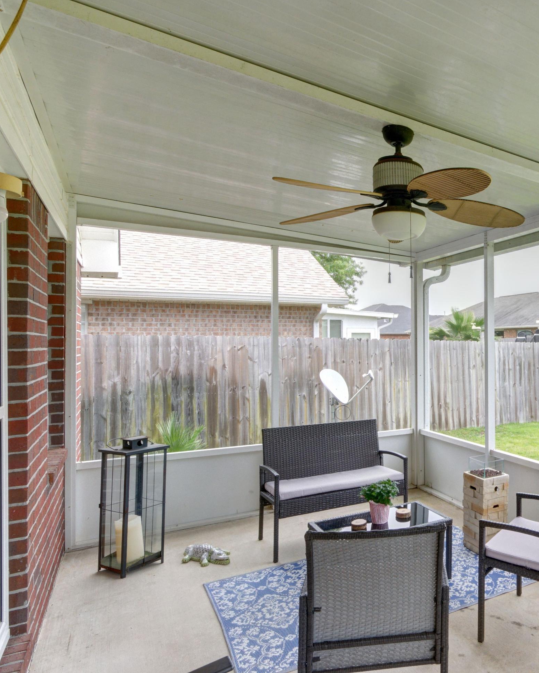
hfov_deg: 52.8
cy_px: 331
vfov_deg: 70.9
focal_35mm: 24
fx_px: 473
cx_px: 475
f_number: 14
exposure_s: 1/60
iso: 400
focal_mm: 11
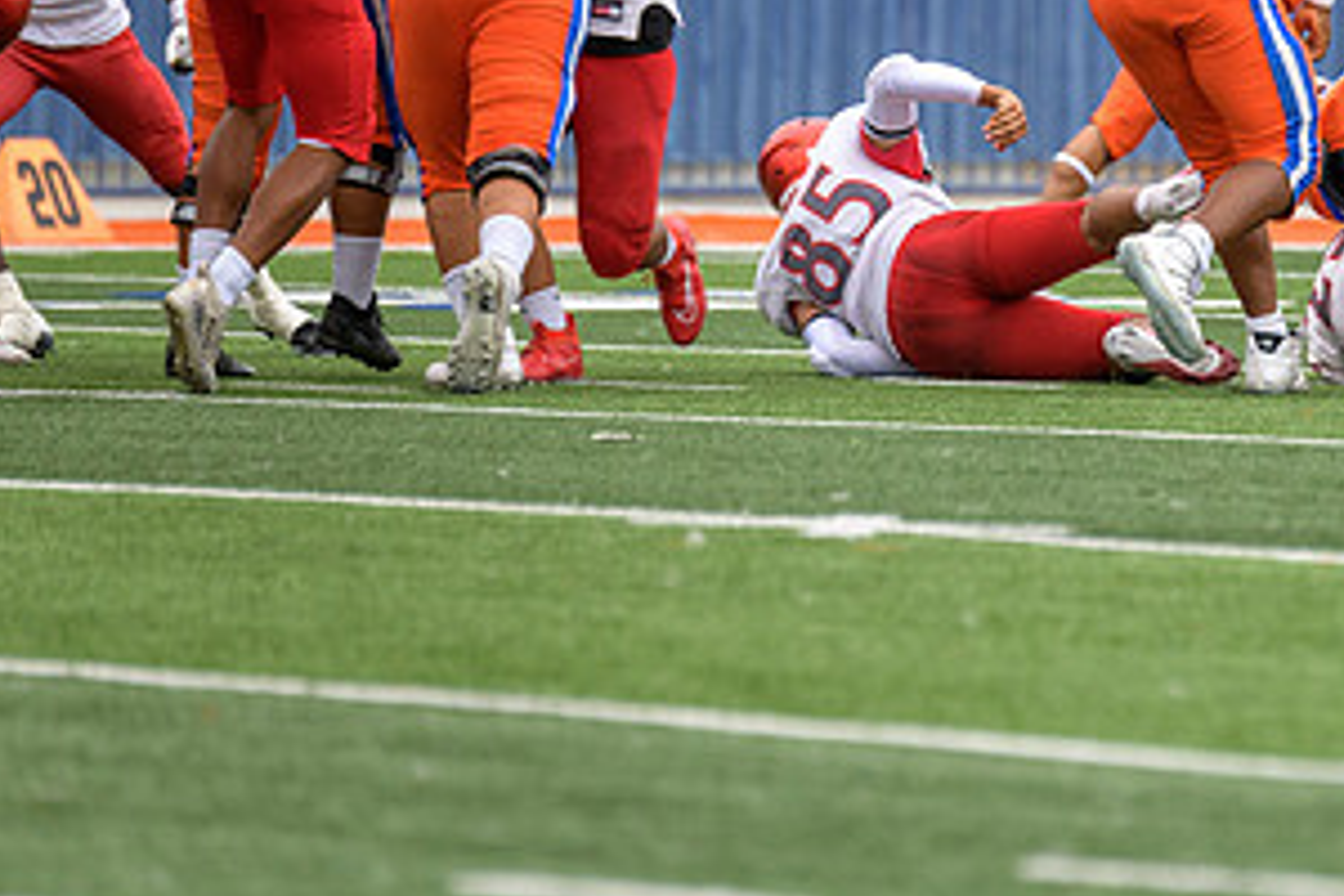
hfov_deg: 3.6
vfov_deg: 2.4
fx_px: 21652
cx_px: 1178
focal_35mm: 580
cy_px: 56
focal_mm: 300
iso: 500
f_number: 3.5
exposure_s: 1/1000
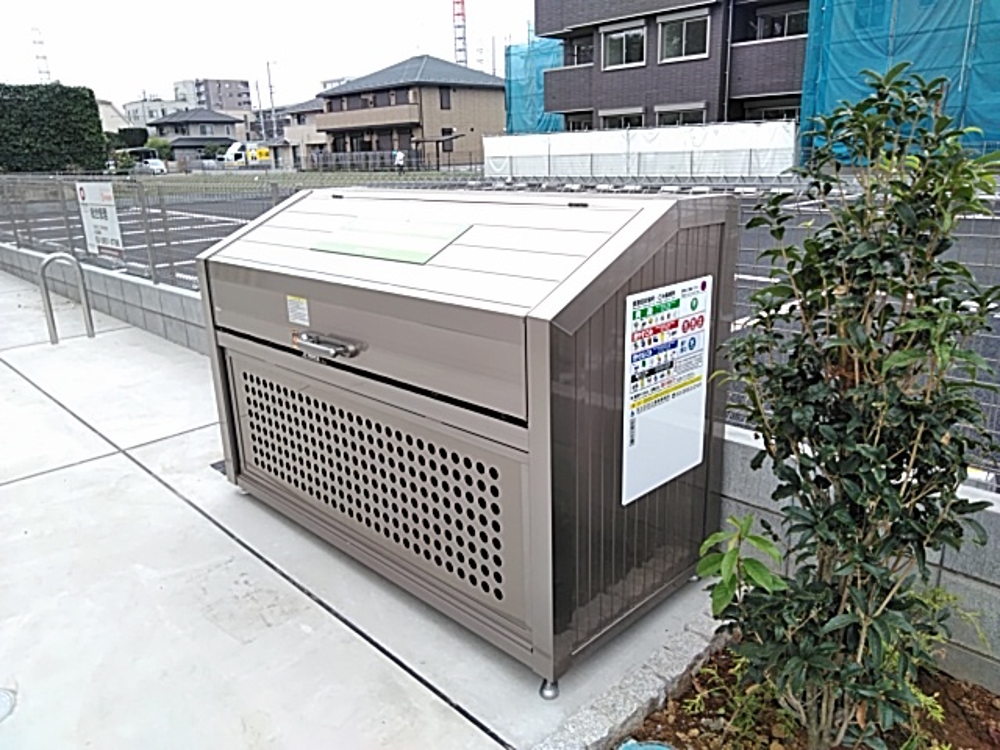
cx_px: 500
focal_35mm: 27
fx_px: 780
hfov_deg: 65.3
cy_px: 375
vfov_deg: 51.4
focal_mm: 3.46
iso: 60
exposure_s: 1/161
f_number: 2.2
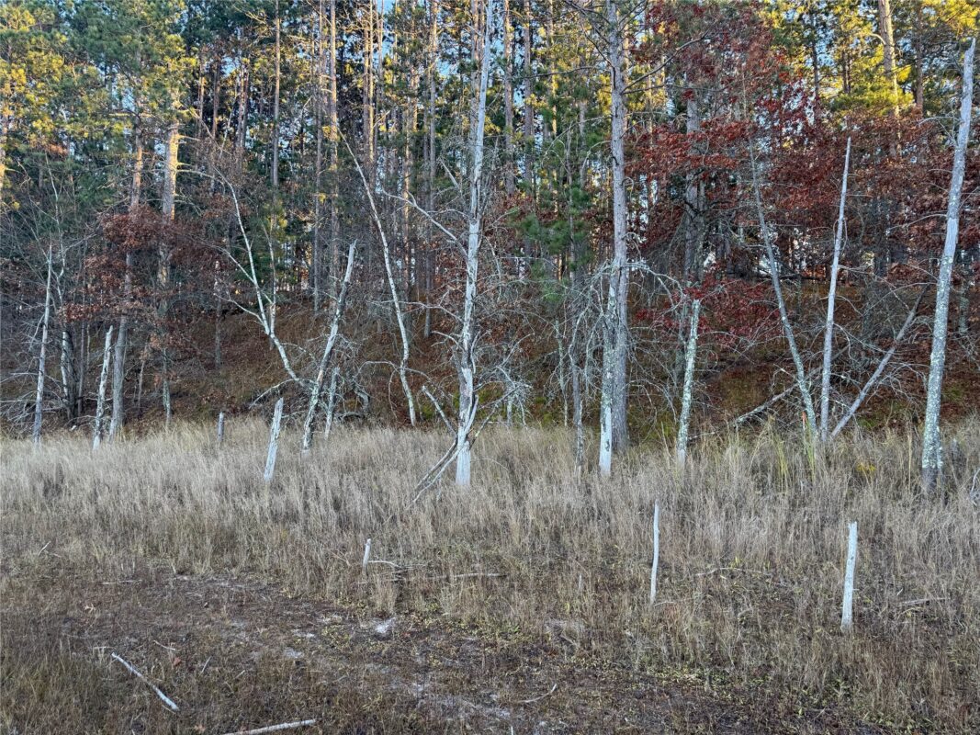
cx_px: 490
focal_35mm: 24
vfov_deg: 56.8
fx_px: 679
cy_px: 368
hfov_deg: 71.6
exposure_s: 1/121
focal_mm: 6.76
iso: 64
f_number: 1.78
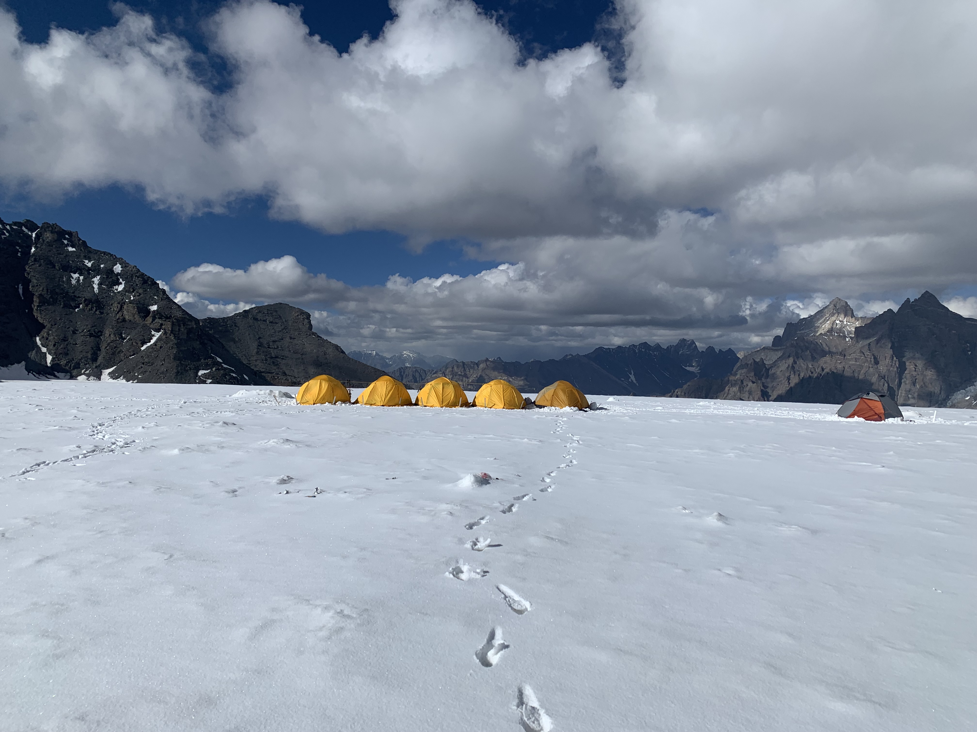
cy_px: 366
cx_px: 488
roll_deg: -1.6
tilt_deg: +2.2
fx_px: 734
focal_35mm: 26
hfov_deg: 67.3
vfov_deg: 53.1
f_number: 1.8
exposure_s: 1/9524
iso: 25
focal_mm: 4.25
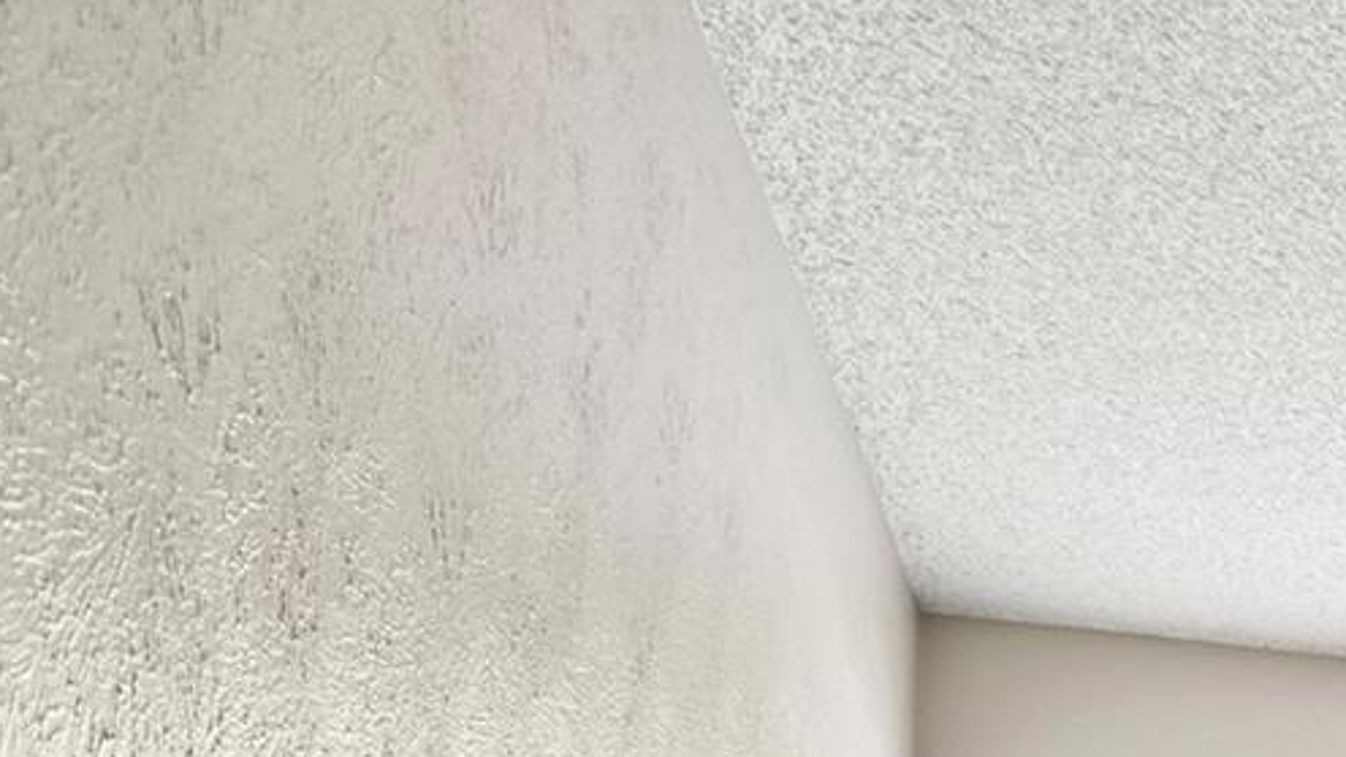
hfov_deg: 26.4
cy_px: 1370
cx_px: 2049
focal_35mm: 56
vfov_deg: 17.4
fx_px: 1988
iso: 400
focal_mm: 11
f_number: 8
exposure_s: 1/5
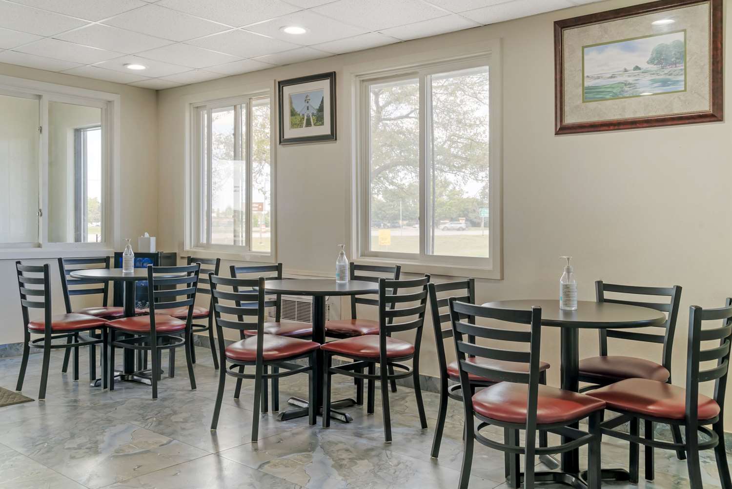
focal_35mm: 32
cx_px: 366
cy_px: 244
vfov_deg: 41.2
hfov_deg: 58.7
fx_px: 651
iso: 400
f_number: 10
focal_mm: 32
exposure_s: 1/5
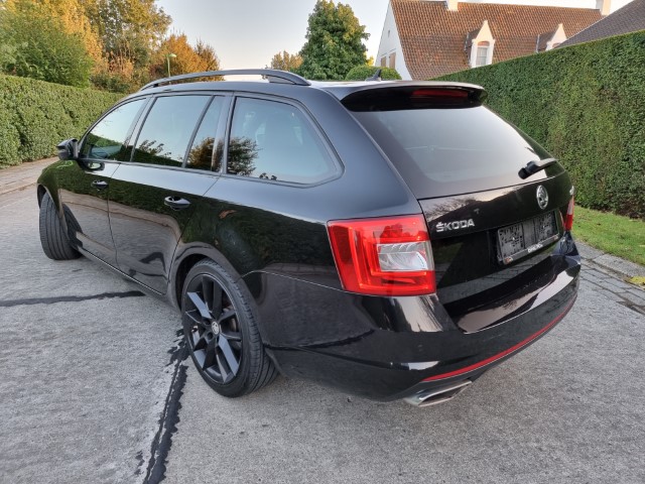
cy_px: 242
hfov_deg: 71.6
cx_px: 322
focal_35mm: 24
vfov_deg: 56.8
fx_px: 447
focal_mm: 6.7
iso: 64
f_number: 1.8
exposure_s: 1/100
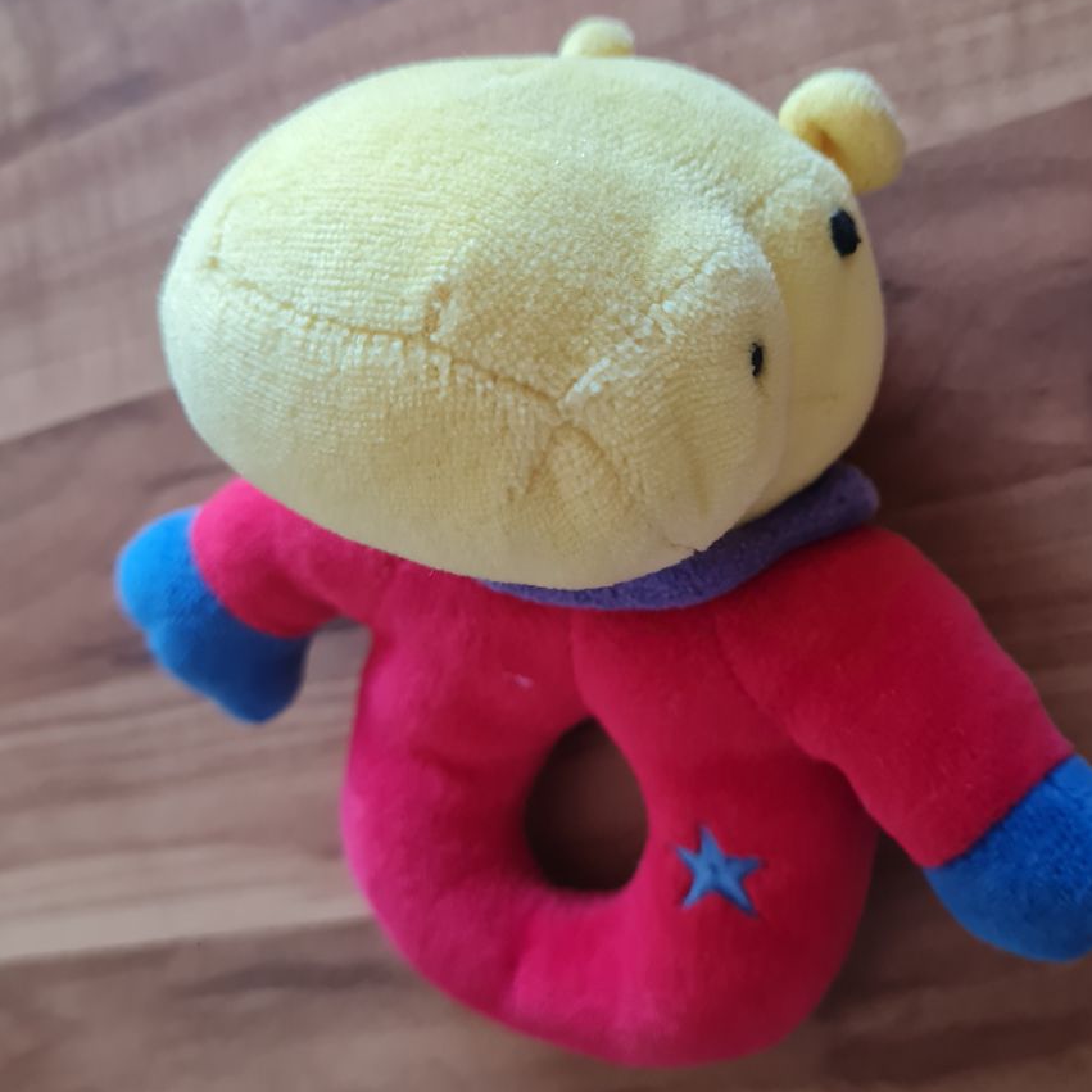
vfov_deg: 46.0
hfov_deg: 45.9
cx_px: 620
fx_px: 1285
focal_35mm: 36
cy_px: 492
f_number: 1.8
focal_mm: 5.4
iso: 250
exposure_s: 1/50
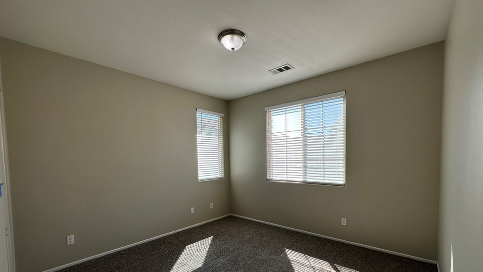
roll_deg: +1.6
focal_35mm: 16
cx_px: 247
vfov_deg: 66.2
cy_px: 168
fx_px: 205
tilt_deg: -2.8
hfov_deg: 99.4
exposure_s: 1/487
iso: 40
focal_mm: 2.22
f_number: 2.2
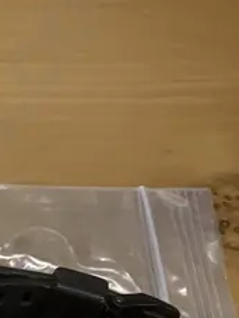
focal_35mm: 126
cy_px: 463
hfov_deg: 10.6
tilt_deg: -61.6
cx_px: -264
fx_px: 1160
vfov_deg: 14.7
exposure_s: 1/50
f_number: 1.8
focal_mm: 3.99
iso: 200
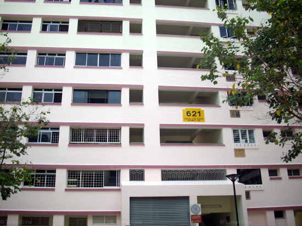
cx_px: 151
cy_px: 113
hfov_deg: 50.2
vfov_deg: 38.6
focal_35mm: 37
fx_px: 323
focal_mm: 6.2
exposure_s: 1/200
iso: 80
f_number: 5.6
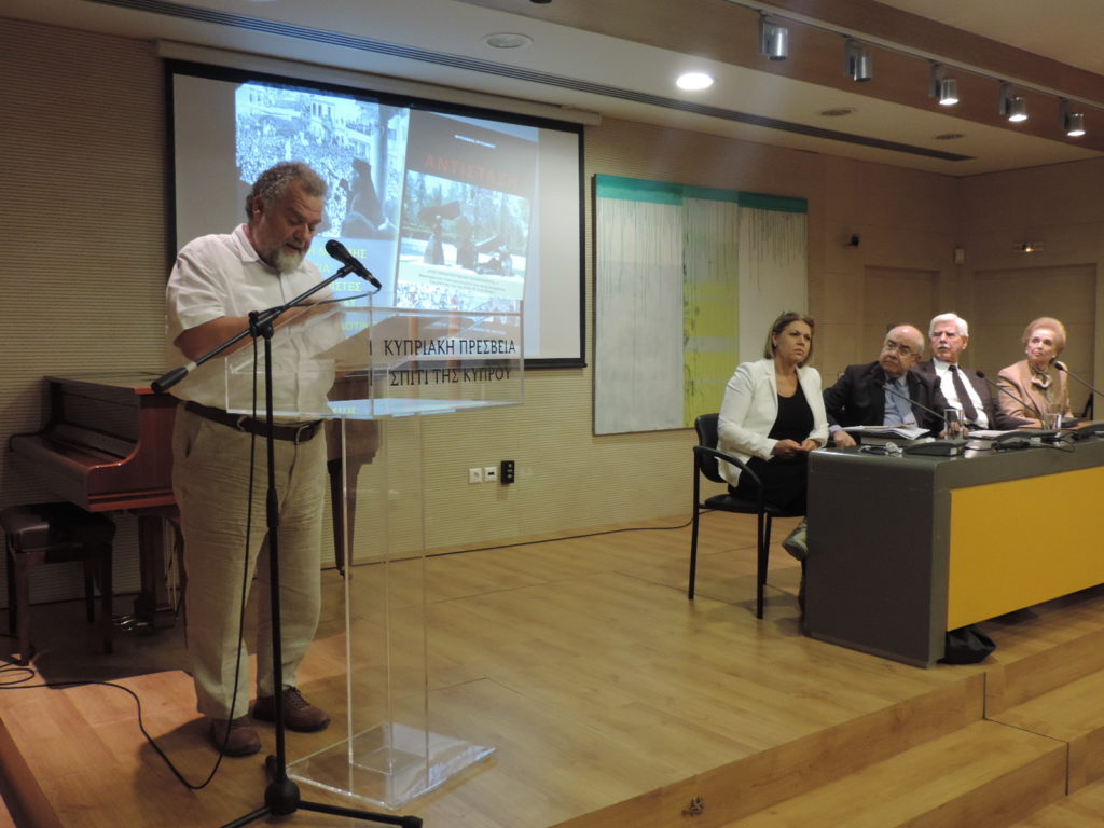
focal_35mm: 33
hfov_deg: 55.4
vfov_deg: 42.9
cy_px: 414
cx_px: 552
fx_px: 1052
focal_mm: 5.8
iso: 400
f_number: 3.2
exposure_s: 1/30
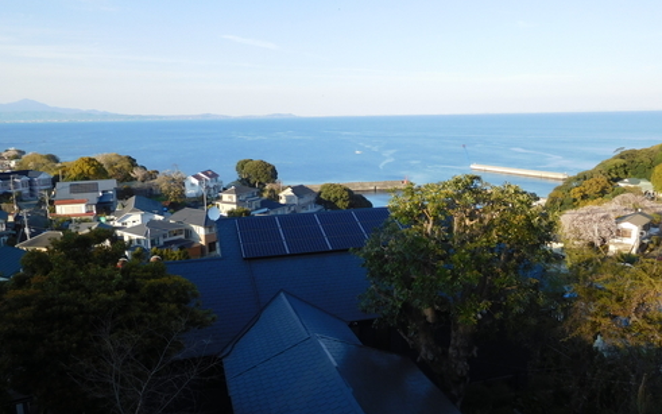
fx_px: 487
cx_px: 326
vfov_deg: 46.0
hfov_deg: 68.4
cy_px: 207
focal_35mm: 27
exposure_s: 1/500
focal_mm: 4.5
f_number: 3.4
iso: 125
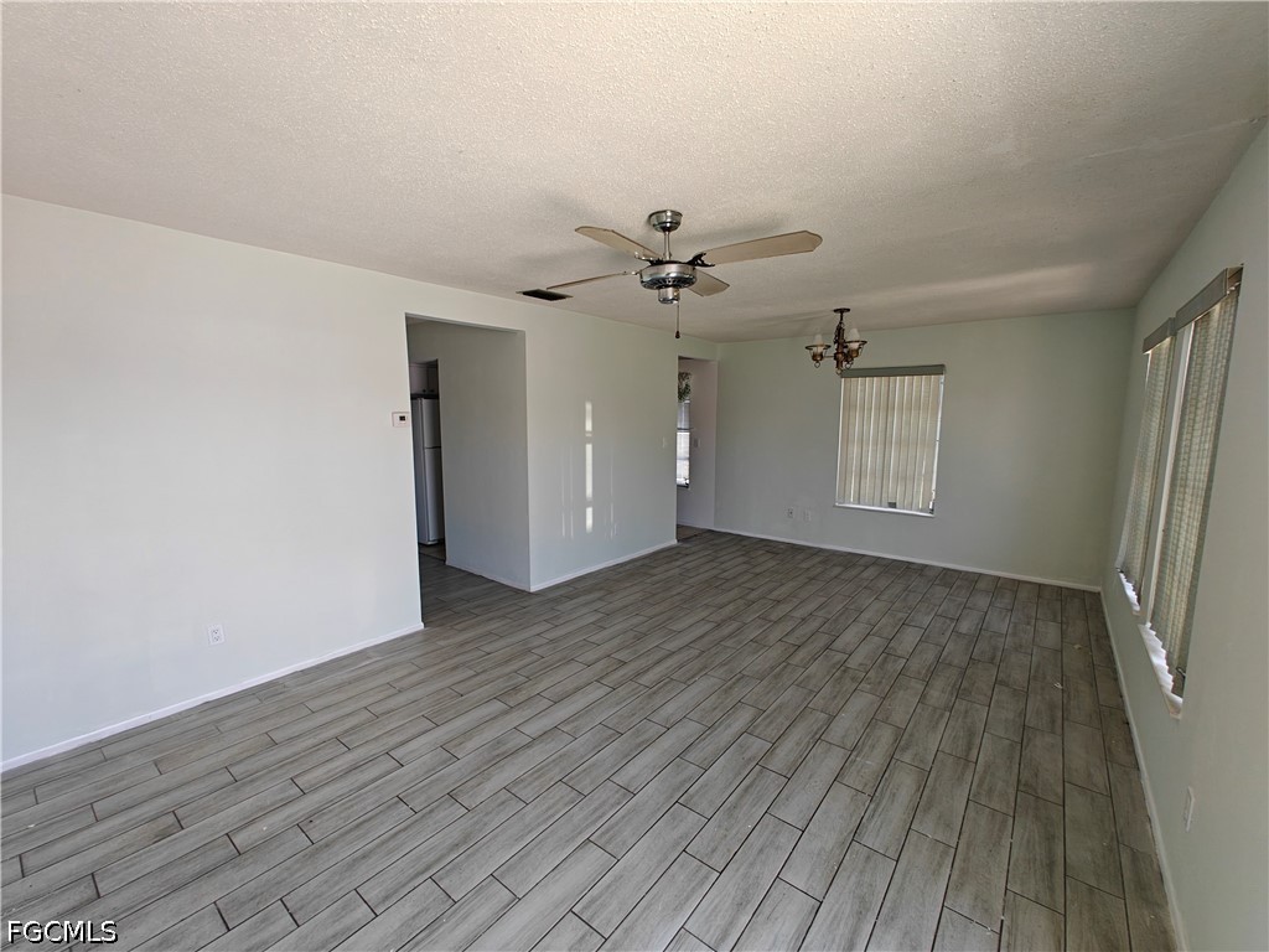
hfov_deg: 102.1
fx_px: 513
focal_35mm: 14
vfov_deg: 85.7
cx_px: 634
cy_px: 476
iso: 160
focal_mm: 2.62
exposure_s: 1/100
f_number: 2.2
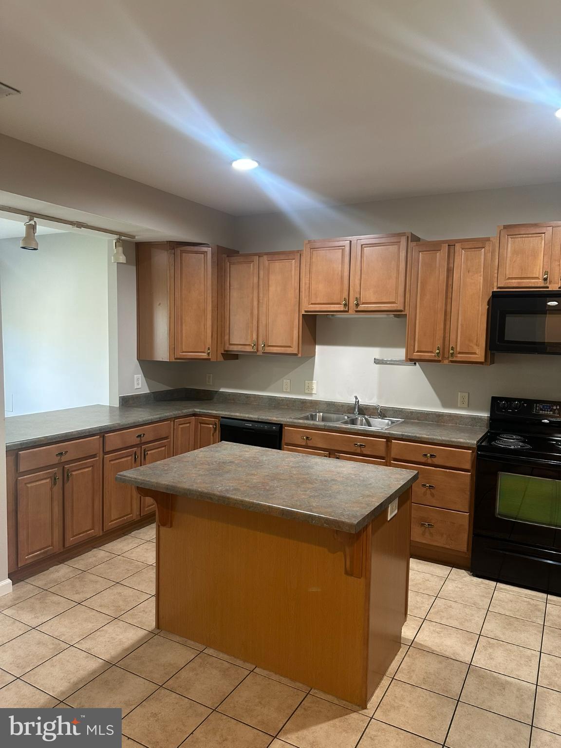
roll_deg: -1.9
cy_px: 374
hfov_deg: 56.8
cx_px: 280
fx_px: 519
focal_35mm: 24
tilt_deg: -5.4
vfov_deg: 71.6
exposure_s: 1/60
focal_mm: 6.86
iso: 160
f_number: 1.78
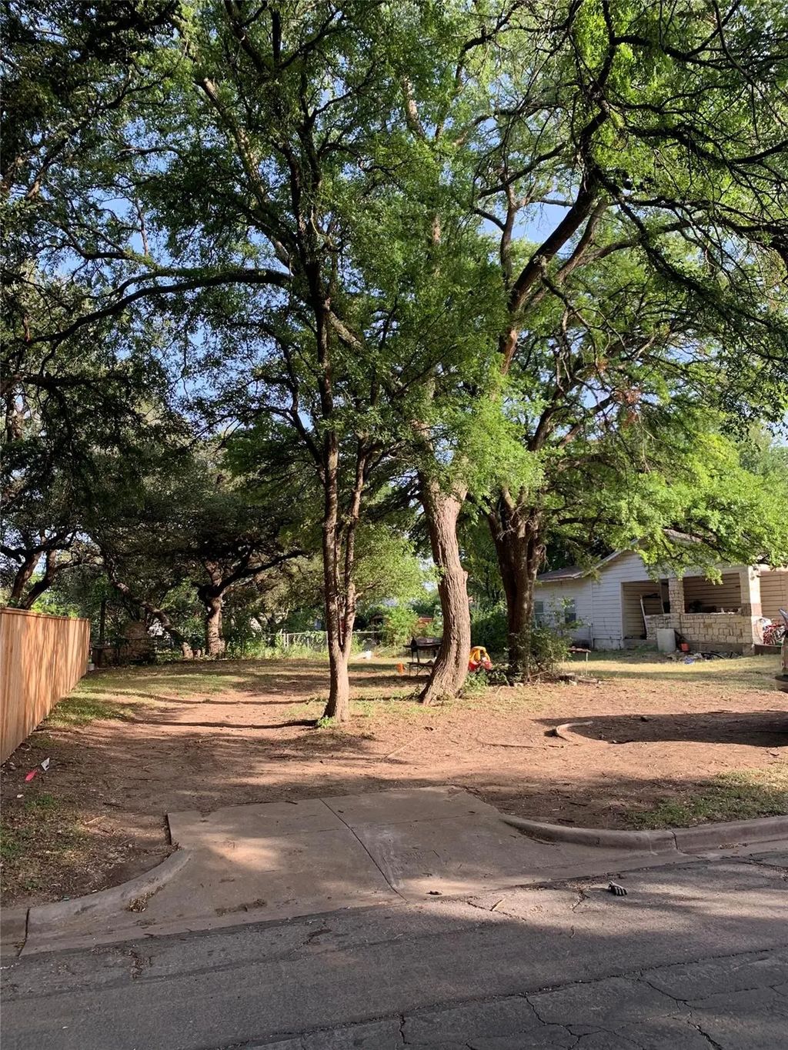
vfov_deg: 67.3
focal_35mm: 26
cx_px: 394
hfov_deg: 53.1
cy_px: 525
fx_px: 789
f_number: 1.8
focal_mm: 4.25
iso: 25
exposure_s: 1/216
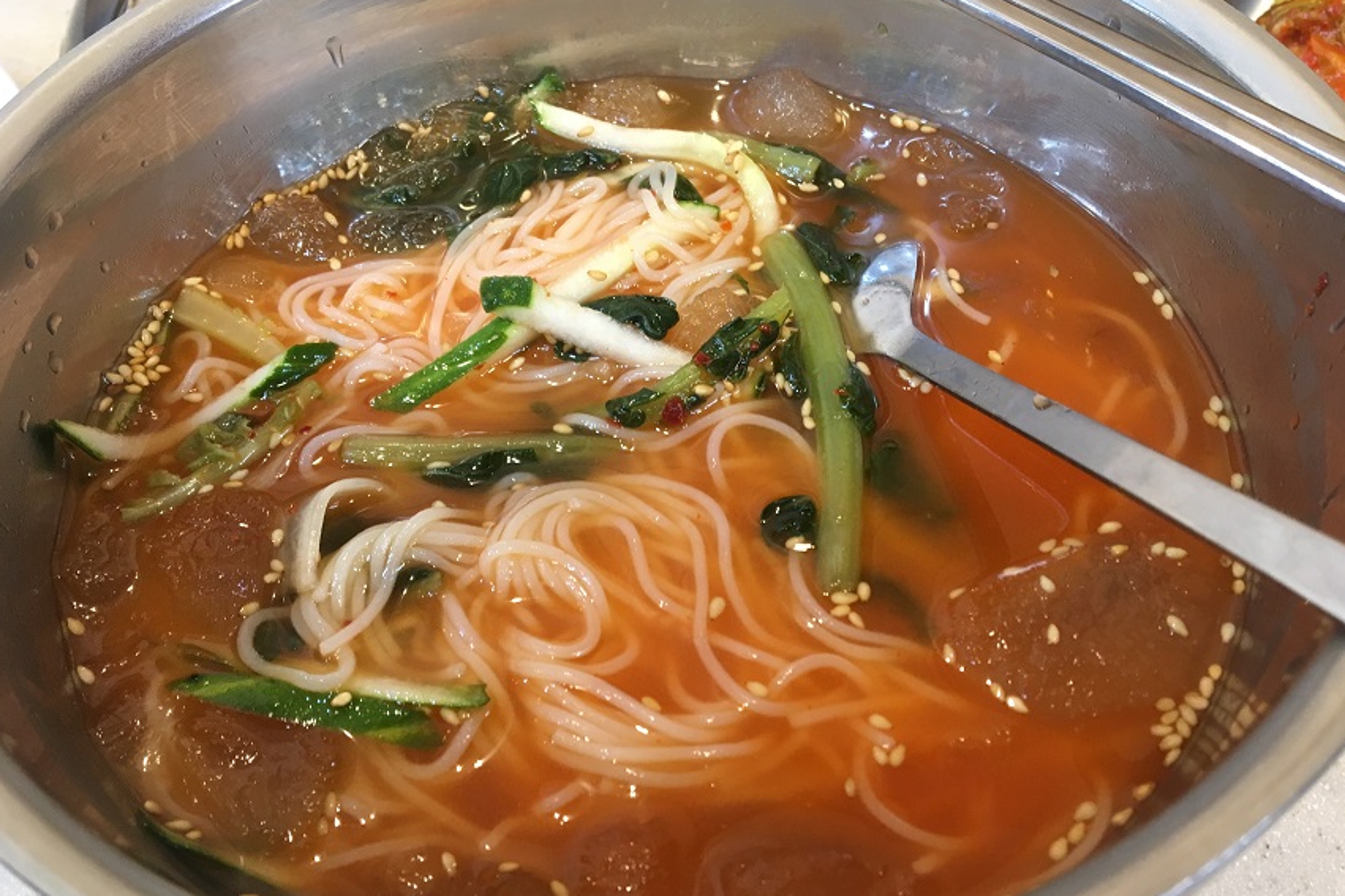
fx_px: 1158
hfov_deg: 60.3
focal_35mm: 31
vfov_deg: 42.3
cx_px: 668
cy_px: 457
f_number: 2.2
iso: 80
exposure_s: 1/30
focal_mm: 4.15
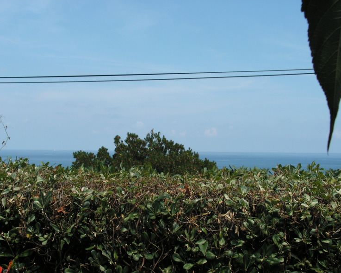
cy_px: 136
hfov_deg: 35.4
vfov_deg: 28.6
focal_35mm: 53
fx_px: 535
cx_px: 159
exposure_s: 1/400
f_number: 4.8
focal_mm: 8.4
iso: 50
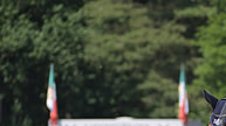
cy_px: 142
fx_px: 4531
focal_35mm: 757
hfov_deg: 2.9
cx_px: 321
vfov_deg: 1.6
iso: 280
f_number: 5
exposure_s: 1/1250
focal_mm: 240
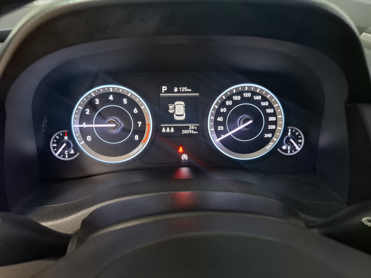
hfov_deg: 73.9
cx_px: 186
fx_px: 247
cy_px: 139
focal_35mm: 23
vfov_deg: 58.9
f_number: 1.8
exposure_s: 1/20
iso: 1250
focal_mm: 5.54
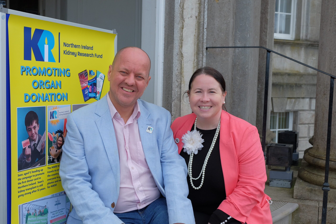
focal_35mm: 43
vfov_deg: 31.2
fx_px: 401
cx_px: 168
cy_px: 112
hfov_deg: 45.4
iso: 400
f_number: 5.6
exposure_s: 1/420
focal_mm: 28.9
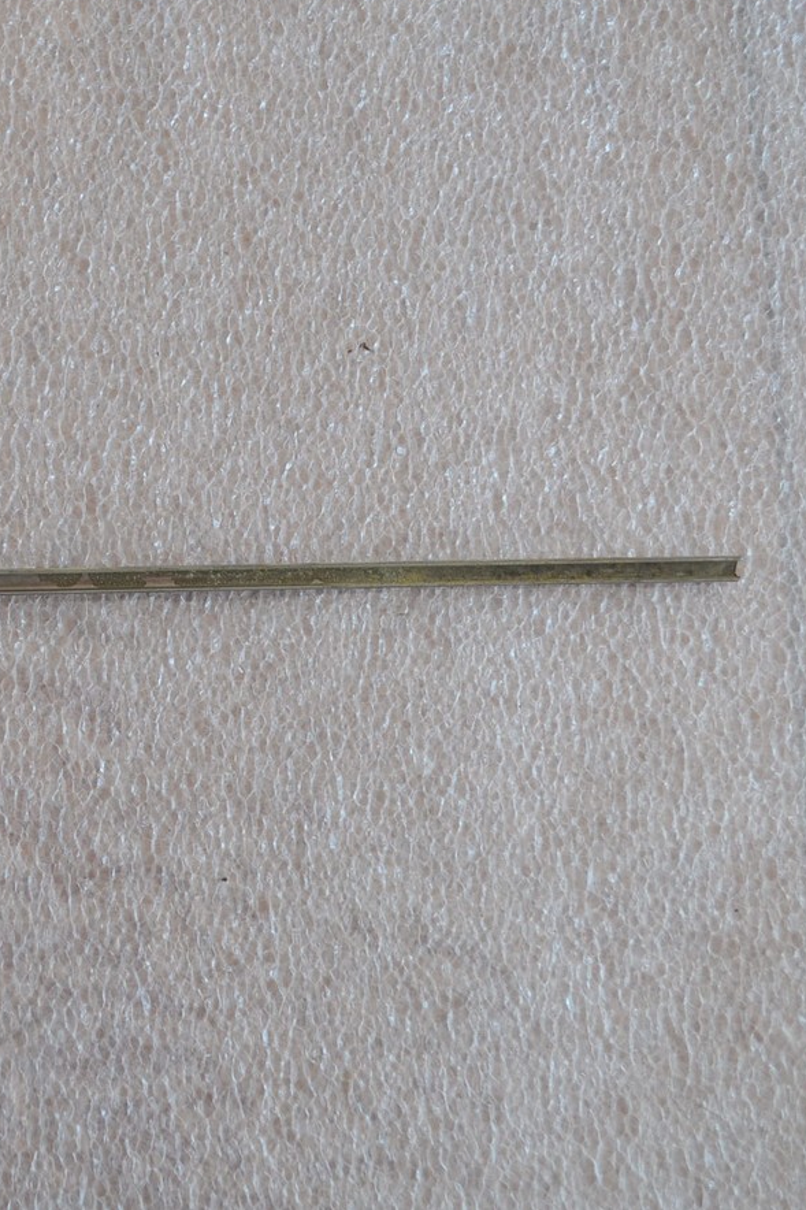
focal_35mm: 55
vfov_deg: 36.3
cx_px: -47
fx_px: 1848
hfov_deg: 23.3
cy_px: 595
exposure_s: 1/100
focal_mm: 24
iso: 400
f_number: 5
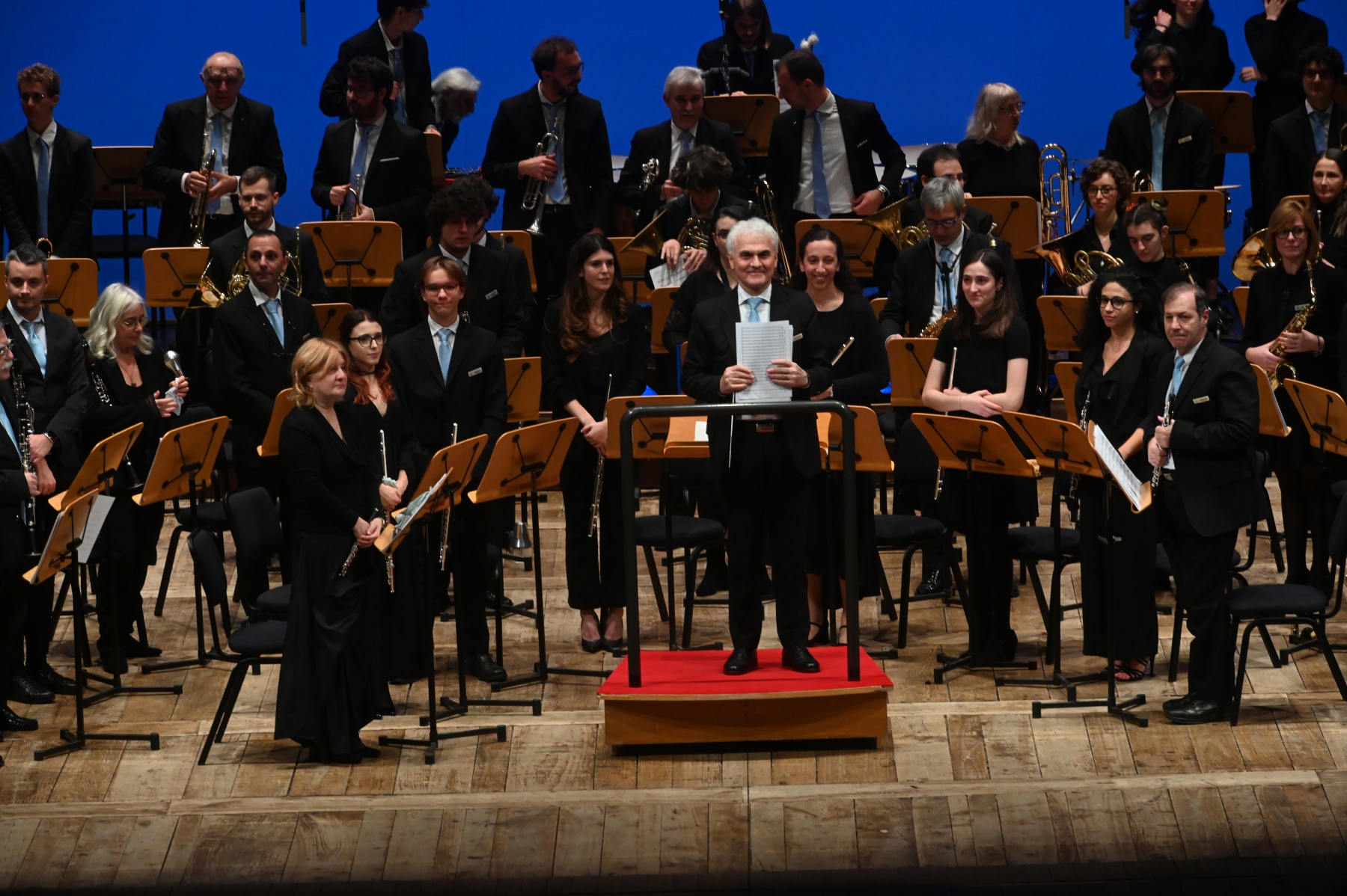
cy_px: 448
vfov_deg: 6.9
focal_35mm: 200
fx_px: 7479
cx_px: 674
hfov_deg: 10.3
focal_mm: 200
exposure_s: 1/160
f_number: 8
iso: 3200
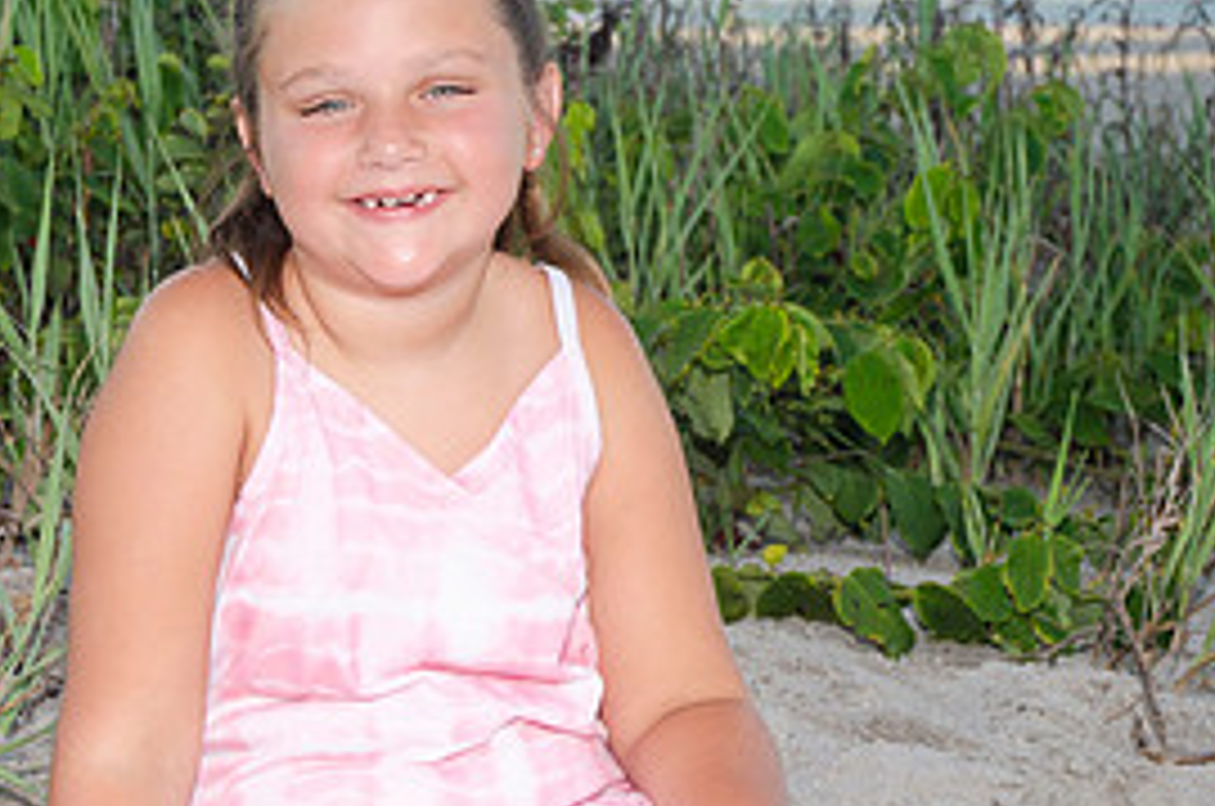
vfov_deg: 10.6
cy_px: 504
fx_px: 4346
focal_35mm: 129
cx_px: 382
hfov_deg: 15.9
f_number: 5.6
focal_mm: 40
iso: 100
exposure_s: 1/250
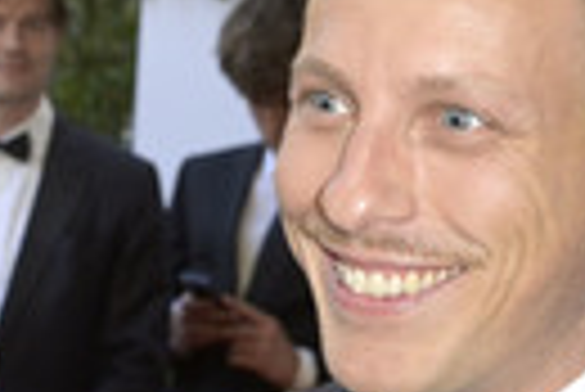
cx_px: 371
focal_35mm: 166
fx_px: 2700
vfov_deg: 8.3
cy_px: 378
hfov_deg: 12.4
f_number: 6.3
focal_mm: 48
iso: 640
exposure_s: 1/250
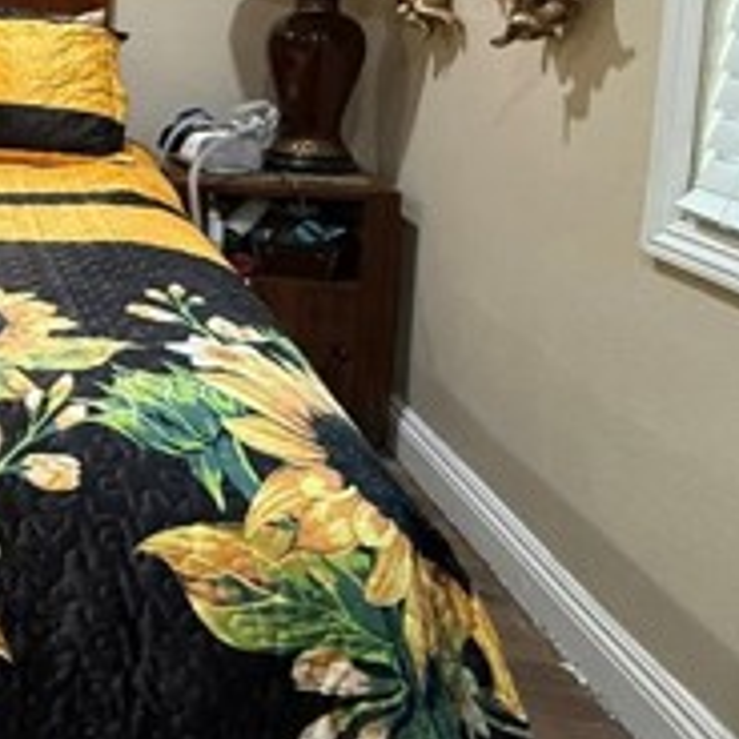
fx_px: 1039
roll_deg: +1.4
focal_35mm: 43
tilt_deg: -5.7
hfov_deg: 25.3
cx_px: -458
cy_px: 72
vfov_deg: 36.7
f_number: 2.2
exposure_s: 1/60
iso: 320
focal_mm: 2.22
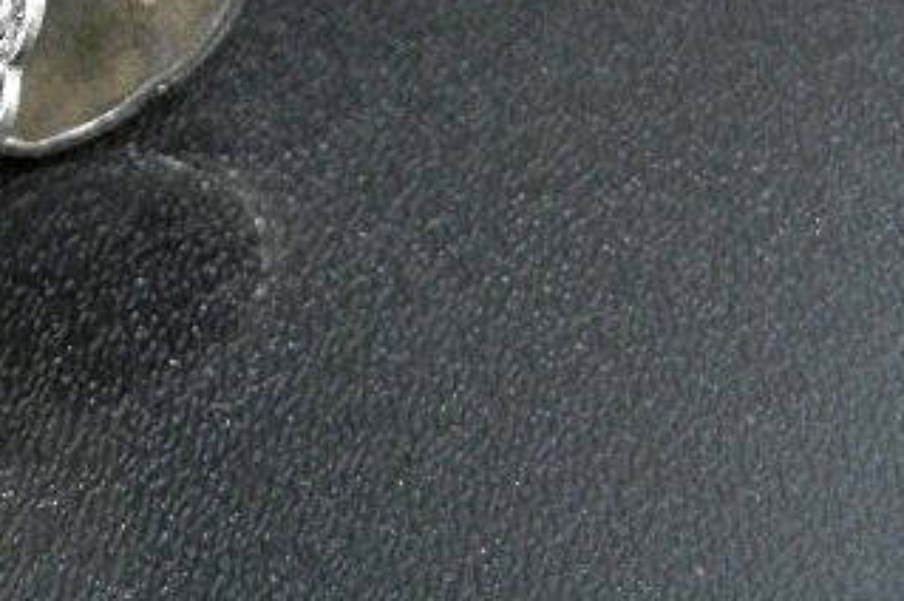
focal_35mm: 94
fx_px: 2358
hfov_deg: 21.1
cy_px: -57
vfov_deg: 14.2
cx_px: 28
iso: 800
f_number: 7.6
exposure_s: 1/30
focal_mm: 8.1
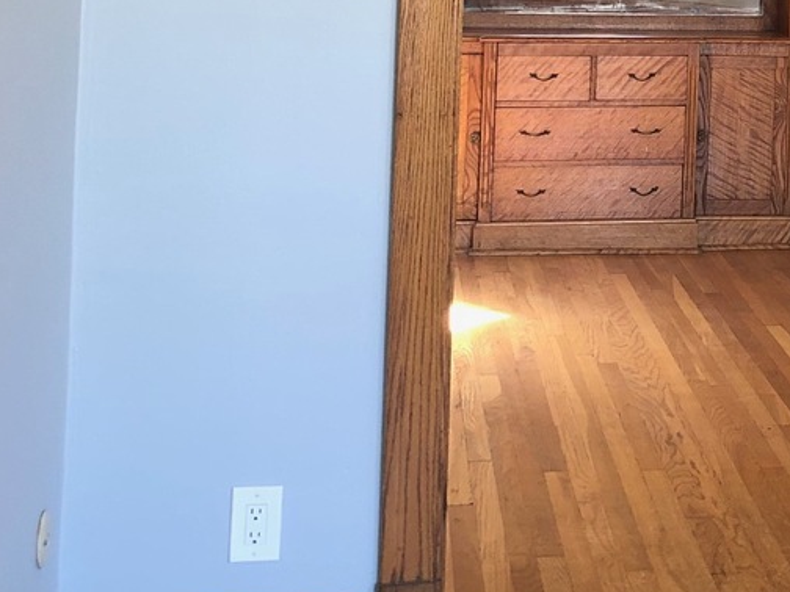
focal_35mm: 80
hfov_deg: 23.1
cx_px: 851
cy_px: -125
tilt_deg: +0.2
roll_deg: -2.0
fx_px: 1826
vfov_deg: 17.5
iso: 32
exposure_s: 1/24
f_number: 1.8
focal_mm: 4
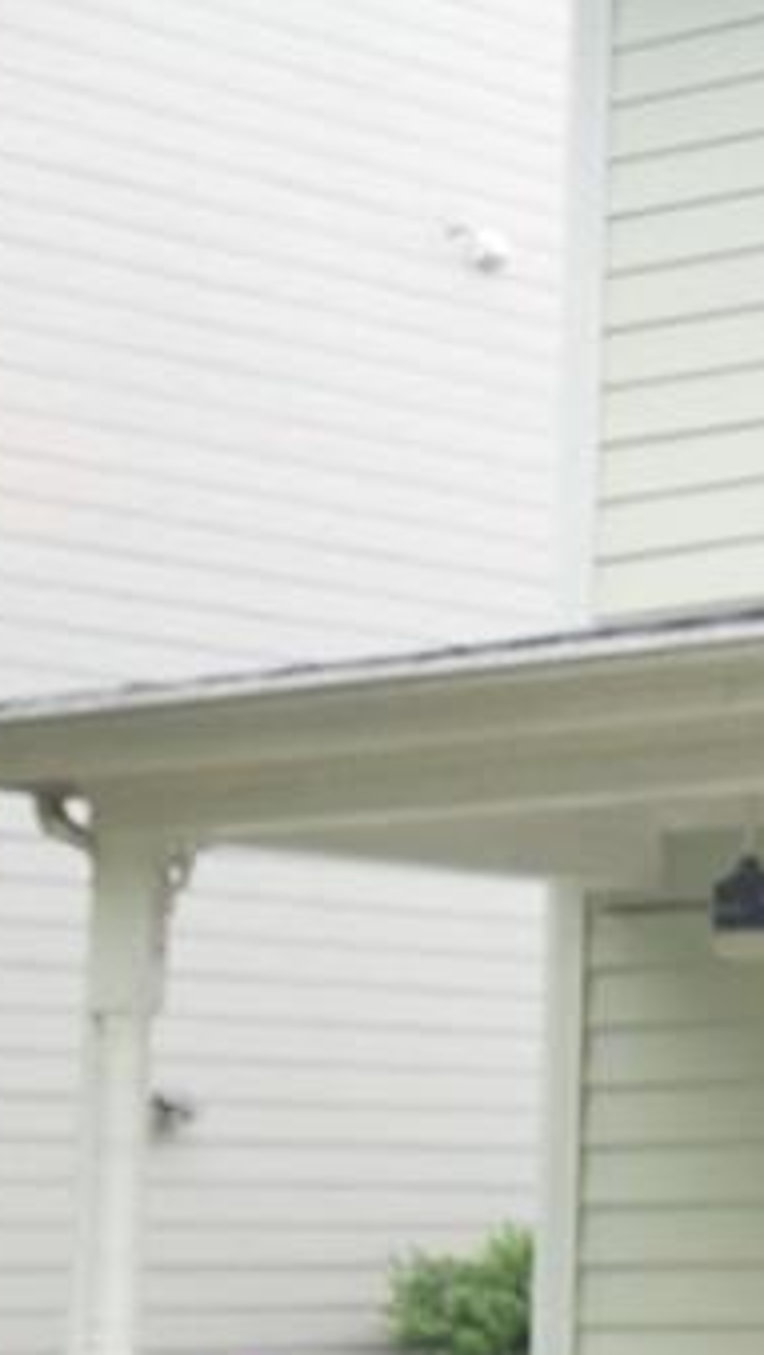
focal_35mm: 114
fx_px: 4101
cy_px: 552
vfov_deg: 18.8
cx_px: 2180
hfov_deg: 8.9
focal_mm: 12
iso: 500
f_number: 5.6
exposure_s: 1/125
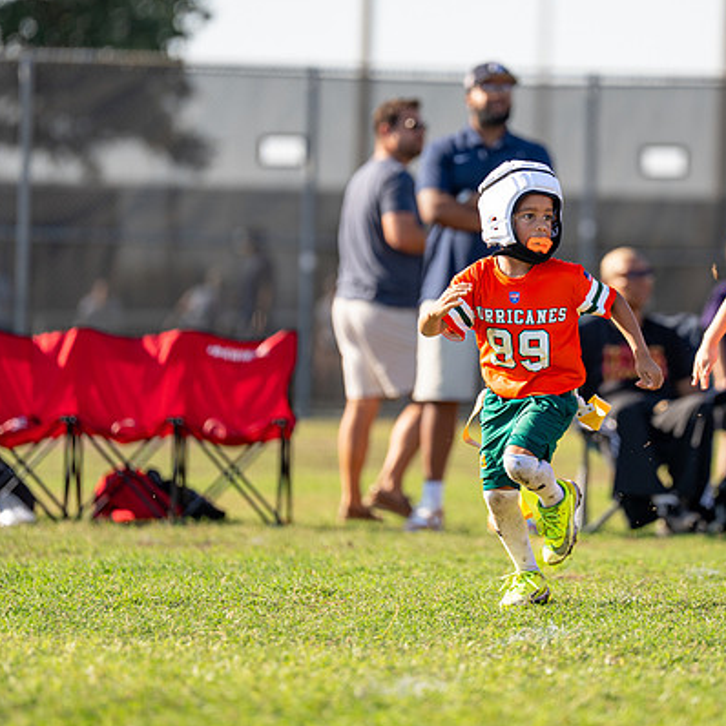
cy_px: 301
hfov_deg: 5.4
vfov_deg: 5.4
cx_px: 542
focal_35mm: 322
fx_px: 7640
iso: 200
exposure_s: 1/2000
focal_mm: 200
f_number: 2.8
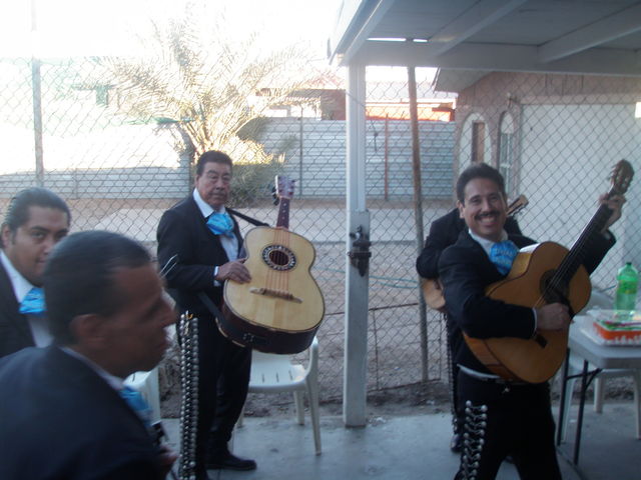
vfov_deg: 37.7
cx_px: 320
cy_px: 240
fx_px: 704
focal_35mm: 38
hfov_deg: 49.0
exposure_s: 1/50
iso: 80
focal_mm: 6.7
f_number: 3.5
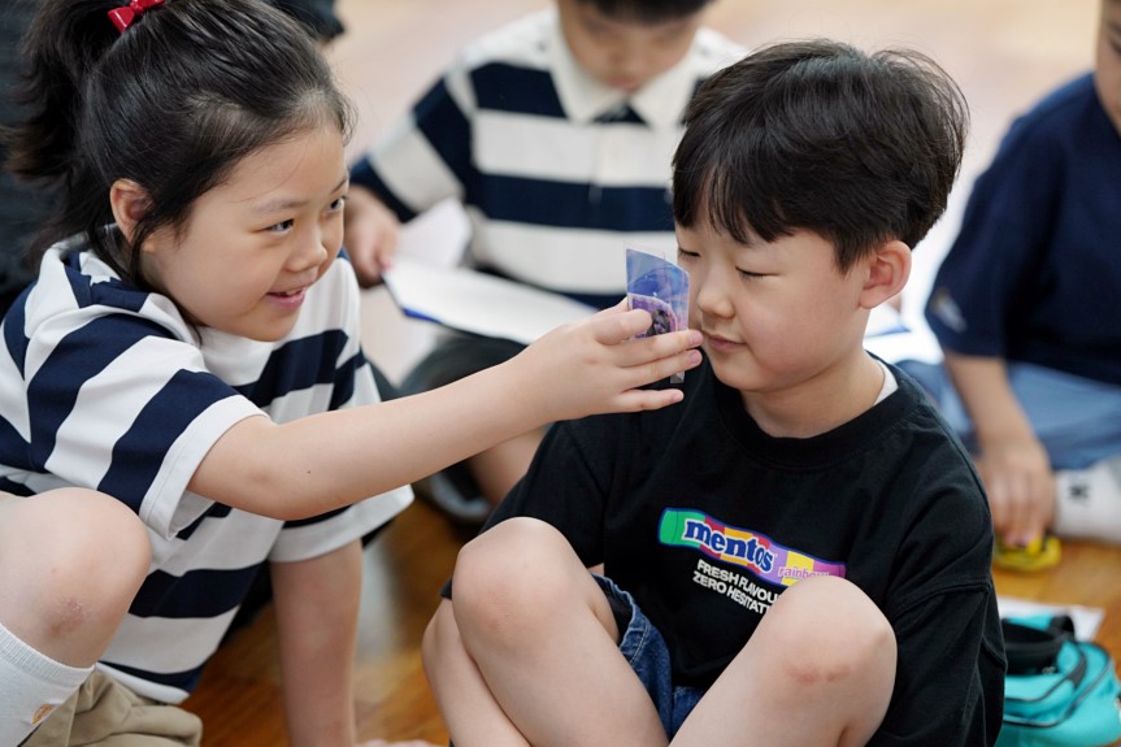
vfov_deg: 9.5
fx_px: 4483
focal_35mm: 144
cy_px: 360
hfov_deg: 14.3
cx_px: 542
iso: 1600
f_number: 3.5
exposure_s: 1/160
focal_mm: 138
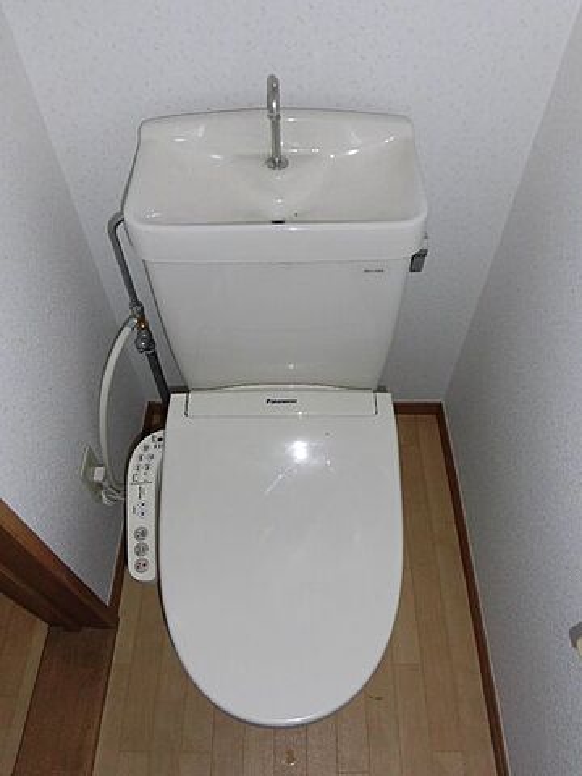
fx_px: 538
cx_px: 291
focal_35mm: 24
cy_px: 388
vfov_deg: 71.6
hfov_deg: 56.8
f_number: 3.1
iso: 100
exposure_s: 1/30
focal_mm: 4.3
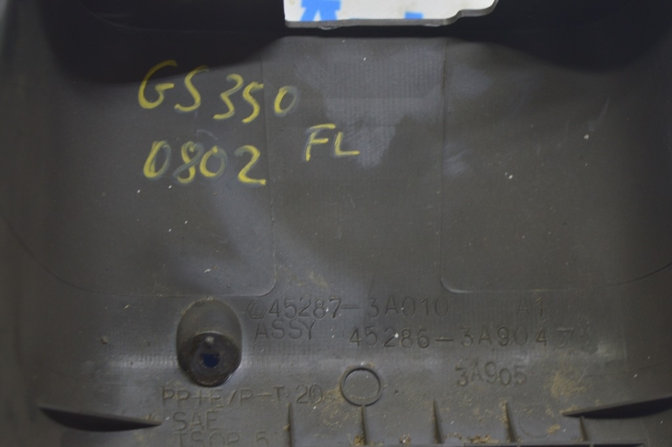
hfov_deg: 24.6
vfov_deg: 16.5
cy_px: 224
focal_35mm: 82
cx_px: 336
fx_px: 1539
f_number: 5.6
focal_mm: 55
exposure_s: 1/20
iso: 400
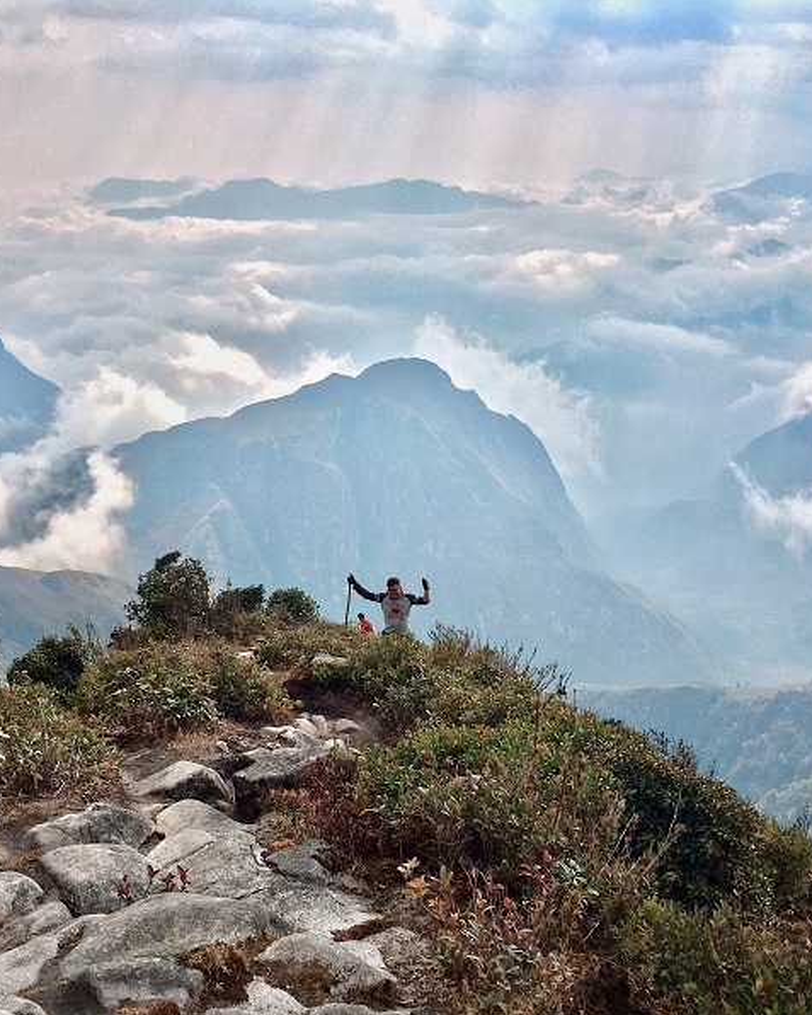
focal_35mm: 38
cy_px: 509
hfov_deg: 39.2
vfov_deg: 47.9
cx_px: 424
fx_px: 1141
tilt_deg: -16.7
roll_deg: -0.1
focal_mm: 4.15
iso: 32
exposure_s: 1/1647
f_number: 2.2
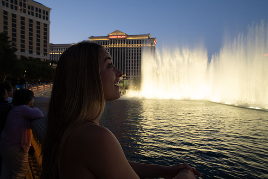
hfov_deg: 61.9
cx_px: 134
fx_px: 223
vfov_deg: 43.6
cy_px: 90
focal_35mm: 30
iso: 2500
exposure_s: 1/60
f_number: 9
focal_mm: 30
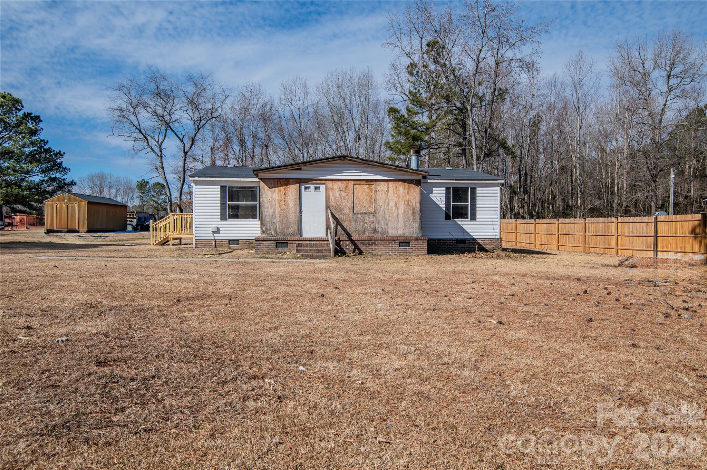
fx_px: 510
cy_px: 235
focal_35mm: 26
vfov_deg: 49.5
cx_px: 354
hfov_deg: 69.4
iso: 100
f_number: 8
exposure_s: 1/500
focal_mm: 26
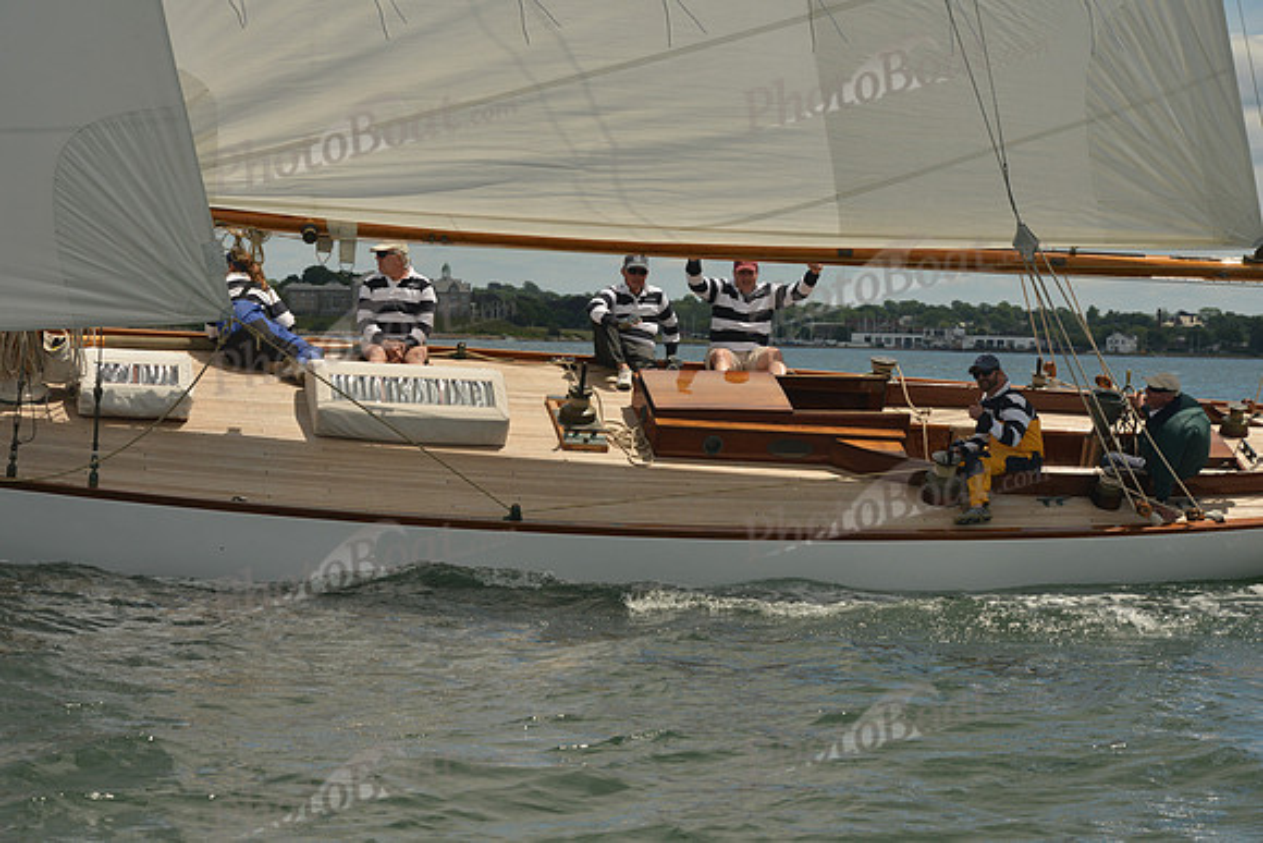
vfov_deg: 13.7
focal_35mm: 100
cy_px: 422
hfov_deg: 20.4
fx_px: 3509
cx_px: 632
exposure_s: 1/800
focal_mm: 100
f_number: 9
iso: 400
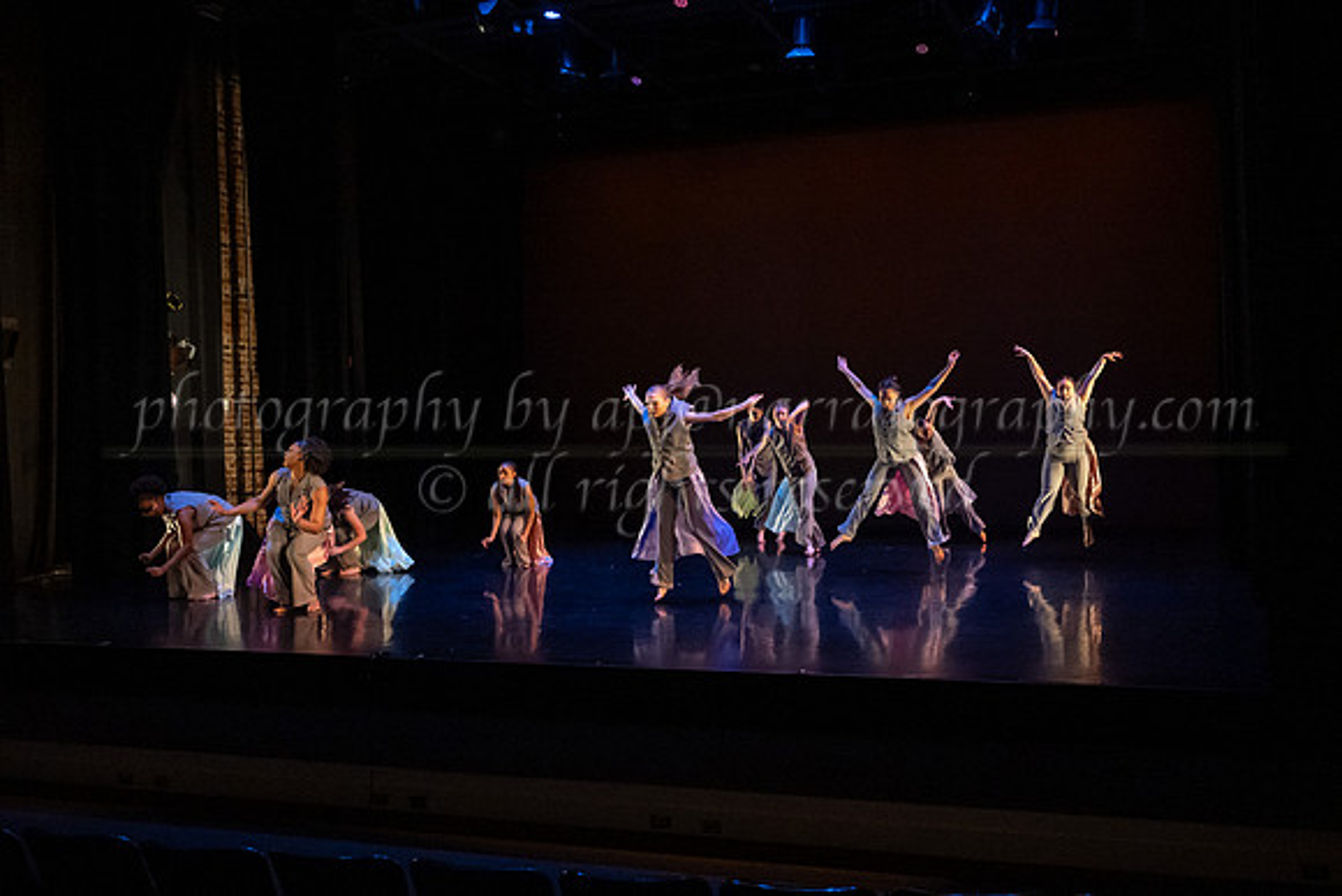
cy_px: 495
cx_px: 790
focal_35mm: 33
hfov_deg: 56.9
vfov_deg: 40.0
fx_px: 1229
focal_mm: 28
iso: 6400
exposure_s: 1/400
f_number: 4
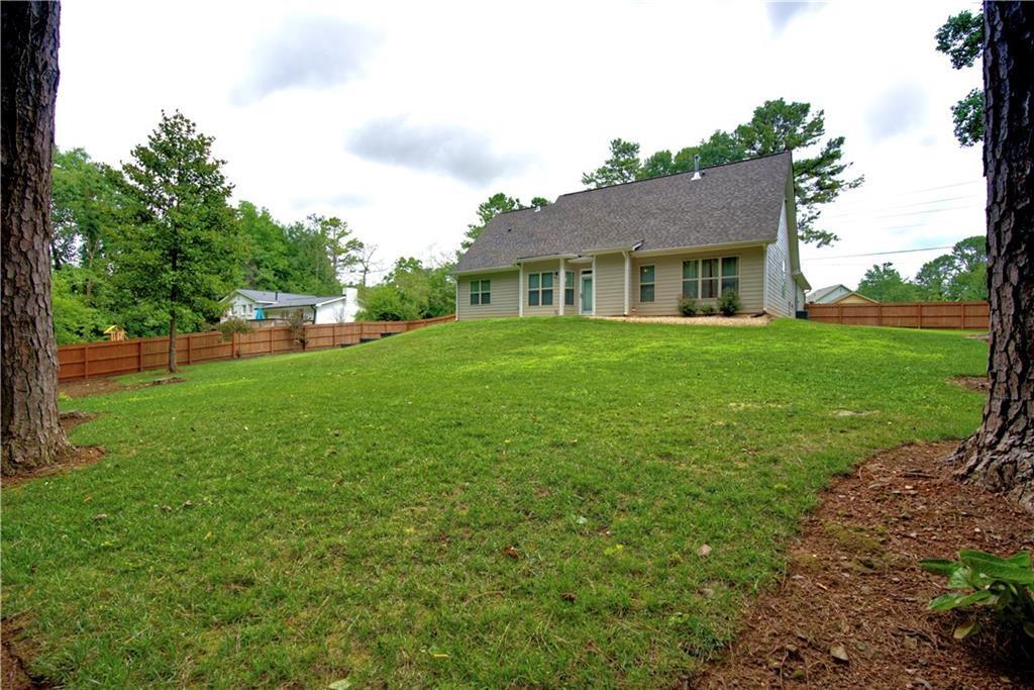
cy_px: 345
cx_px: 517
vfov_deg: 73.8
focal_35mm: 16
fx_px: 460
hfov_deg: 96.7
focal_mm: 16
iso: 100
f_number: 8
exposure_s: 1/100
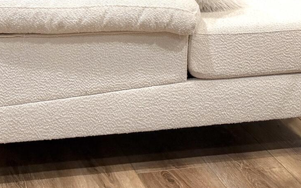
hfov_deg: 19.9
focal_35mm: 104
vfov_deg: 11.1
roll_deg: -2.0
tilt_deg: +1.3
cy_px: -218
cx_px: 212
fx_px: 853
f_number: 1.78
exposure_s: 1/60
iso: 160
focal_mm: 6.76
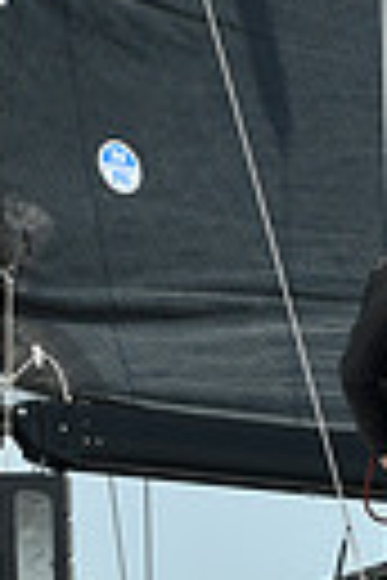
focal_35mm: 538
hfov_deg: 2.5
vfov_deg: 3.8
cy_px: 771
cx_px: 1260
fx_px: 8675
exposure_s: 1/1000
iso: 320
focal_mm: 120
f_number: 9
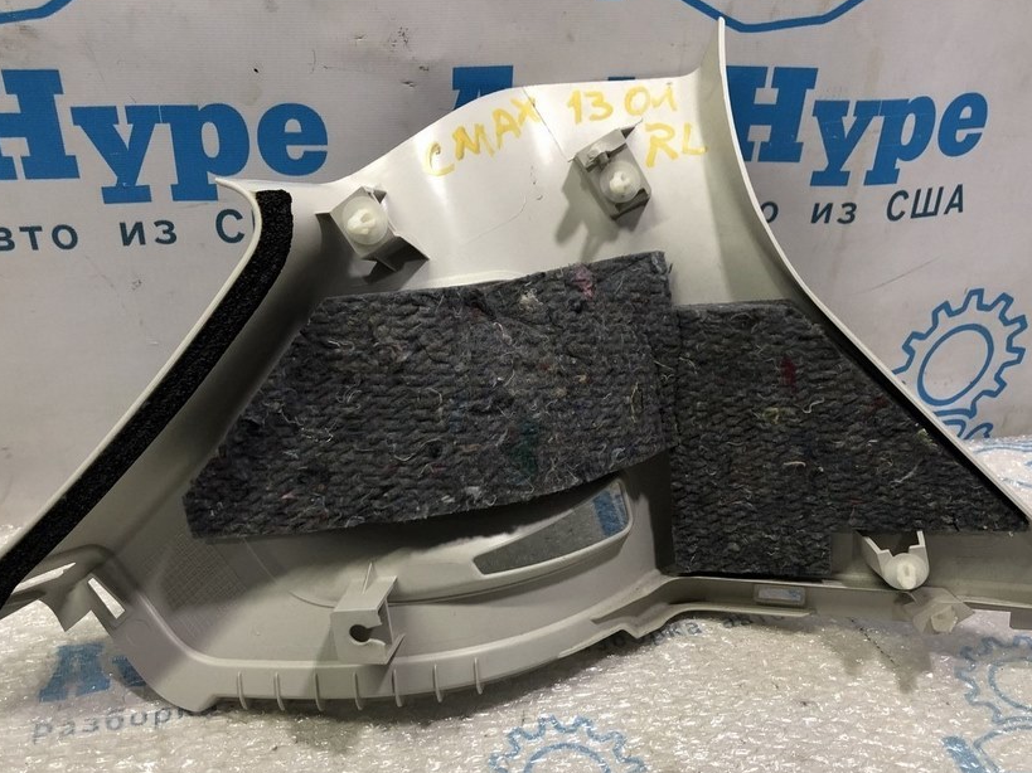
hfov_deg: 52.6
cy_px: 404
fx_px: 1043
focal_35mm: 35
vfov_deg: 40.7
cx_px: 549
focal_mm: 4
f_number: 1.8
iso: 40
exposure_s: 1/33
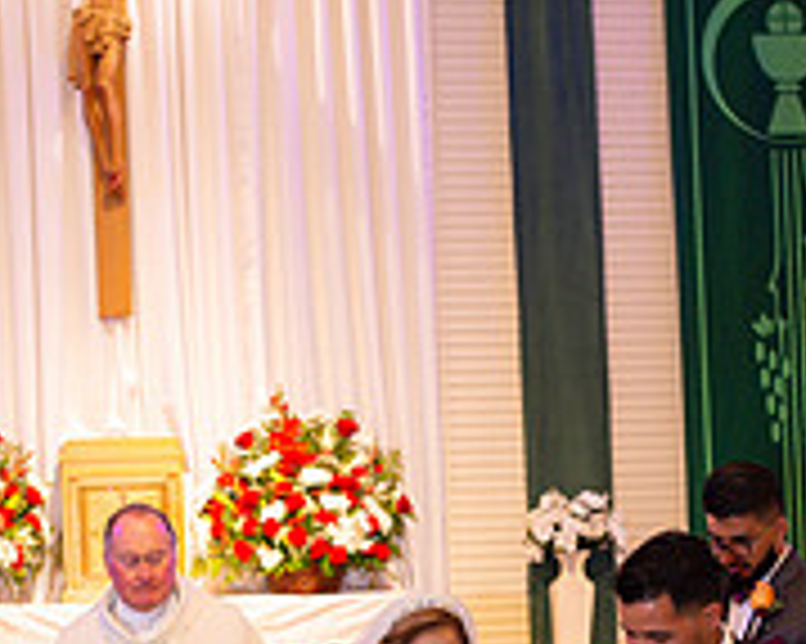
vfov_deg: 9.3
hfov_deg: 11.7
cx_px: 475
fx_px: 3934
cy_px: 707
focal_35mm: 165
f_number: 3.5
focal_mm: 70
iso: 1250
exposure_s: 1/60
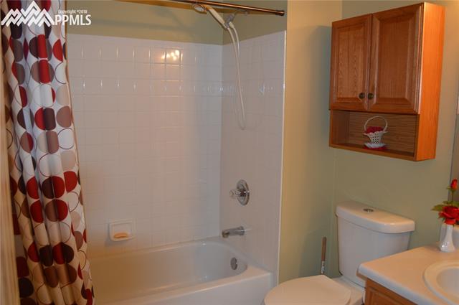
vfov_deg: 43.5
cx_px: 230
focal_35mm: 30
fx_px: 382
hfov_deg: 62.0
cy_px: 152
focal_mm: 20
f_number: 3.8
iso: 500
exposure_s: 1/60
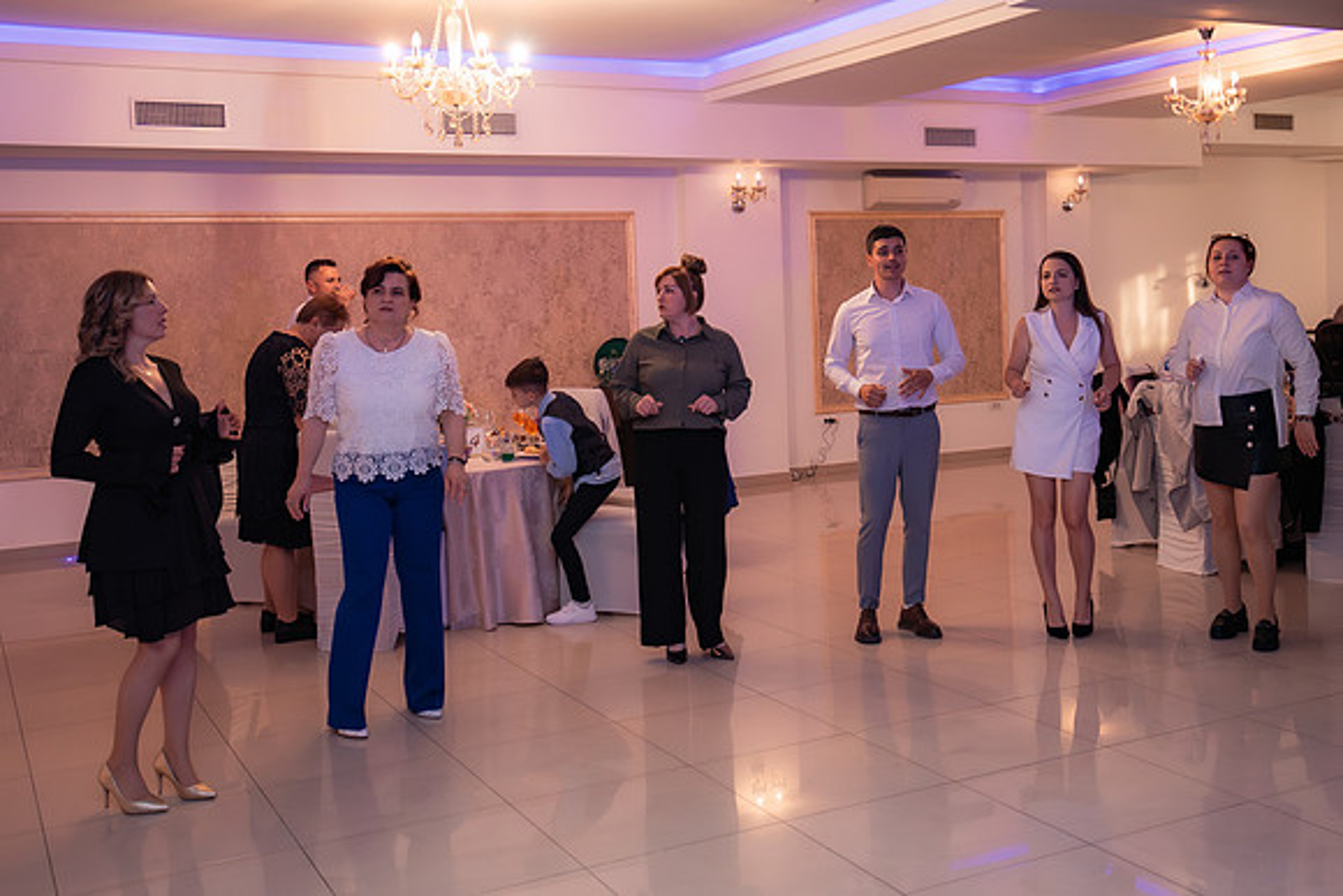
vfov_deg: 32.8
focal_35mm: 41
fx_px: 1519
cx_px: 759
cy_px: 374
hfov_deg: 47.6
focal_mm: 30
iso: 1600
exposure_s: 1/200
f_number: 2.8
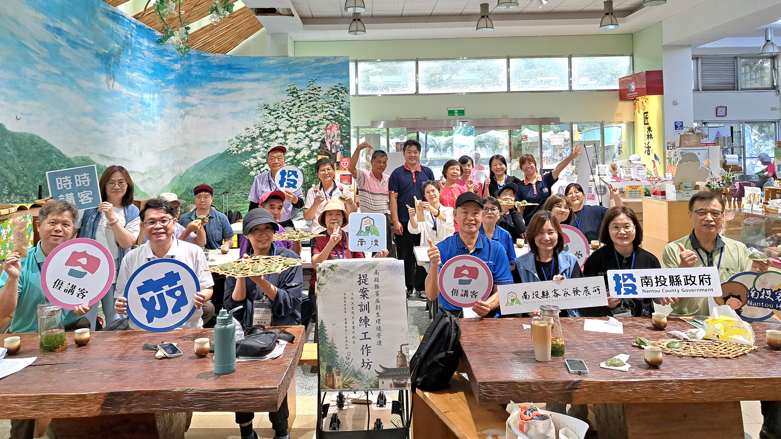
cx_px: 380
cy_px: 144
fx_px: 559
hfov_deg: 69.8
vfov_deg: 42.3
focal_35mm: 27
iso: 125
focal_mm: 5.23
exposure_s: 1/60.2
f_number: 1.8
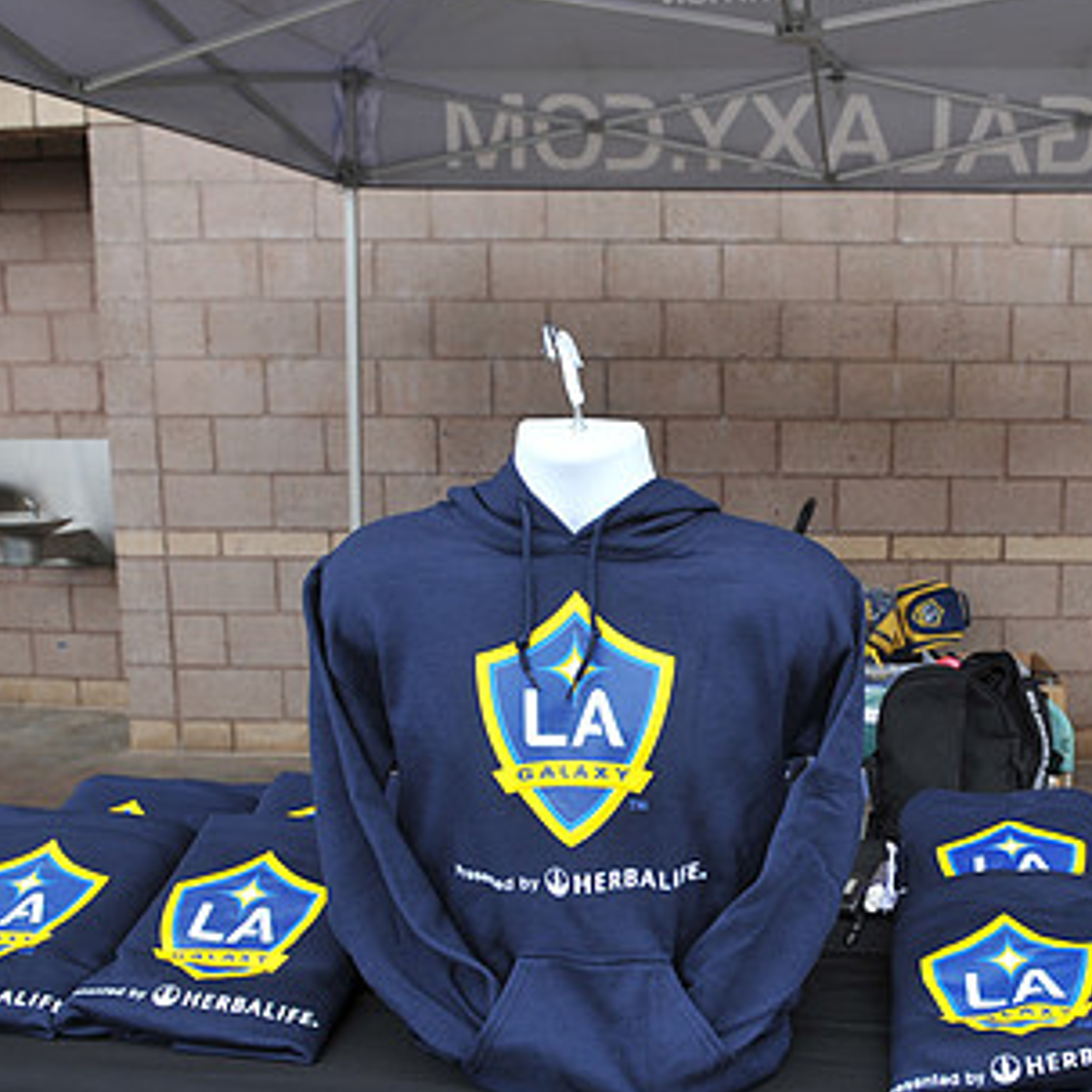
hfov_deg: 42.0
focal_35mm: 39
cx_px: 771
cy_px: 645
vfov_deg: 42.7
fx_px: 1392
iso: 200
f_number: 5
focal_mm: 24
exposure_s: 1/160
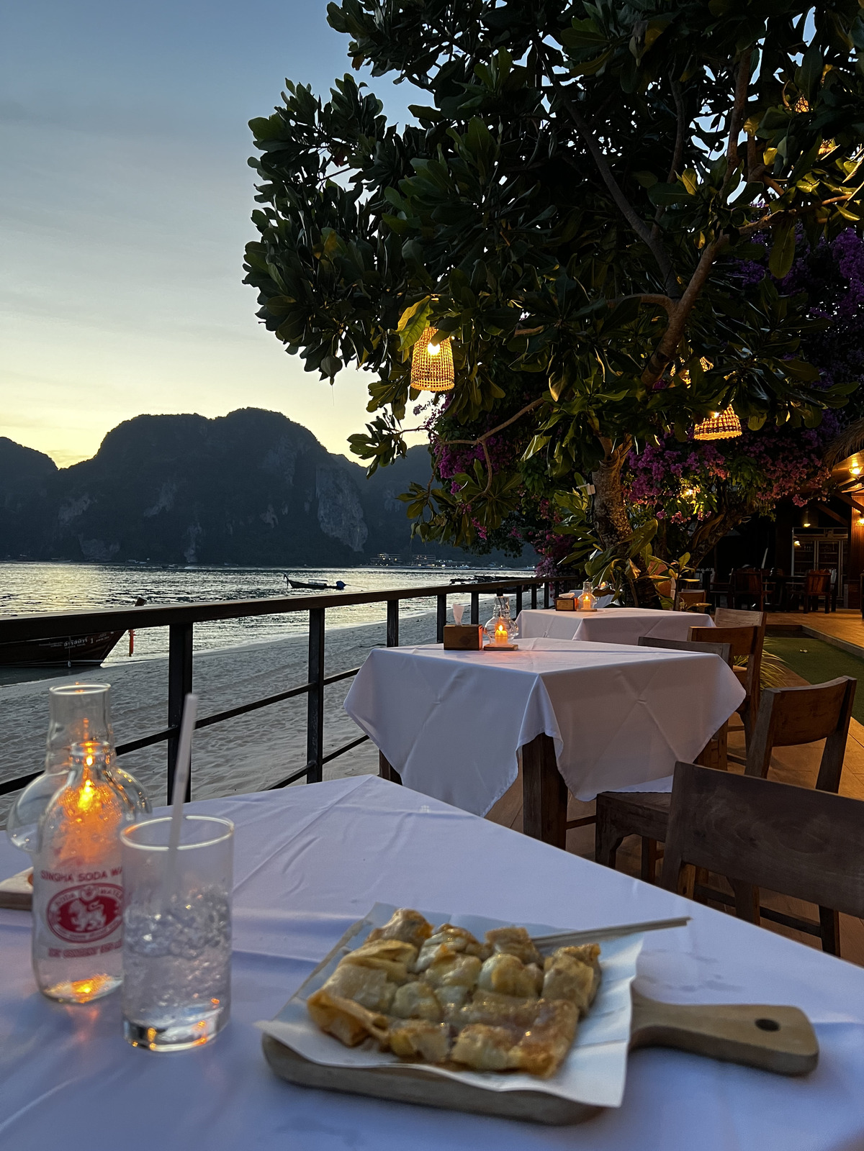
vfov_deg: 67.3
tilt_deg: -0.8
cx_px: 432
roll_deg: -1.0
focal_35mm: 26
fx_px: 865
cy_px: 576
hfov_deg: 53.1
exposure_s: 1/50
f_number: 1.5
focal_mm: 5.7
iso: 400
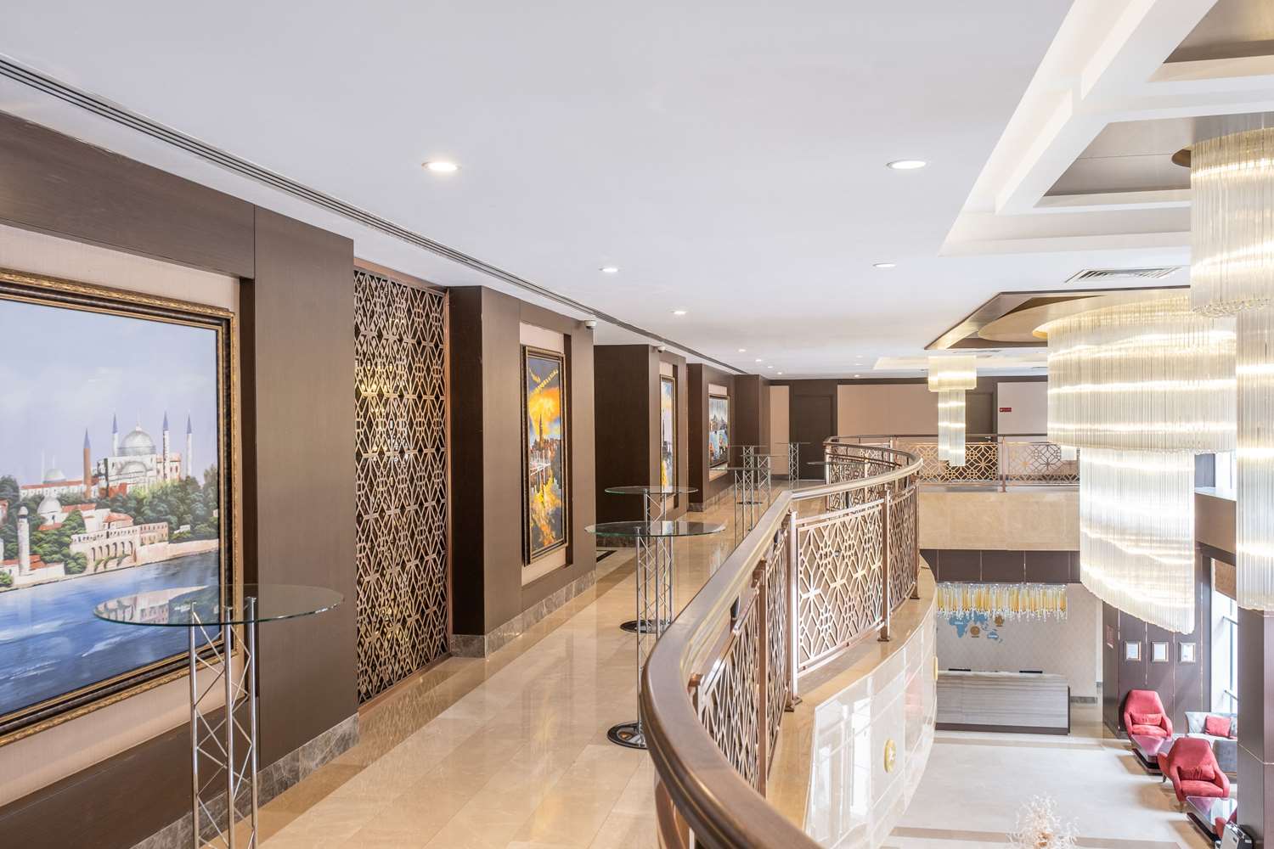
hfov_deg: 63.7
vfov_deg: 45.0
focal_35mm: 29
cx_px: 637
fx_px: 1026
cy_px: 424
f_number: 5.6
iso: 160
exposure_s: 1/8
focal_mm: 19.4
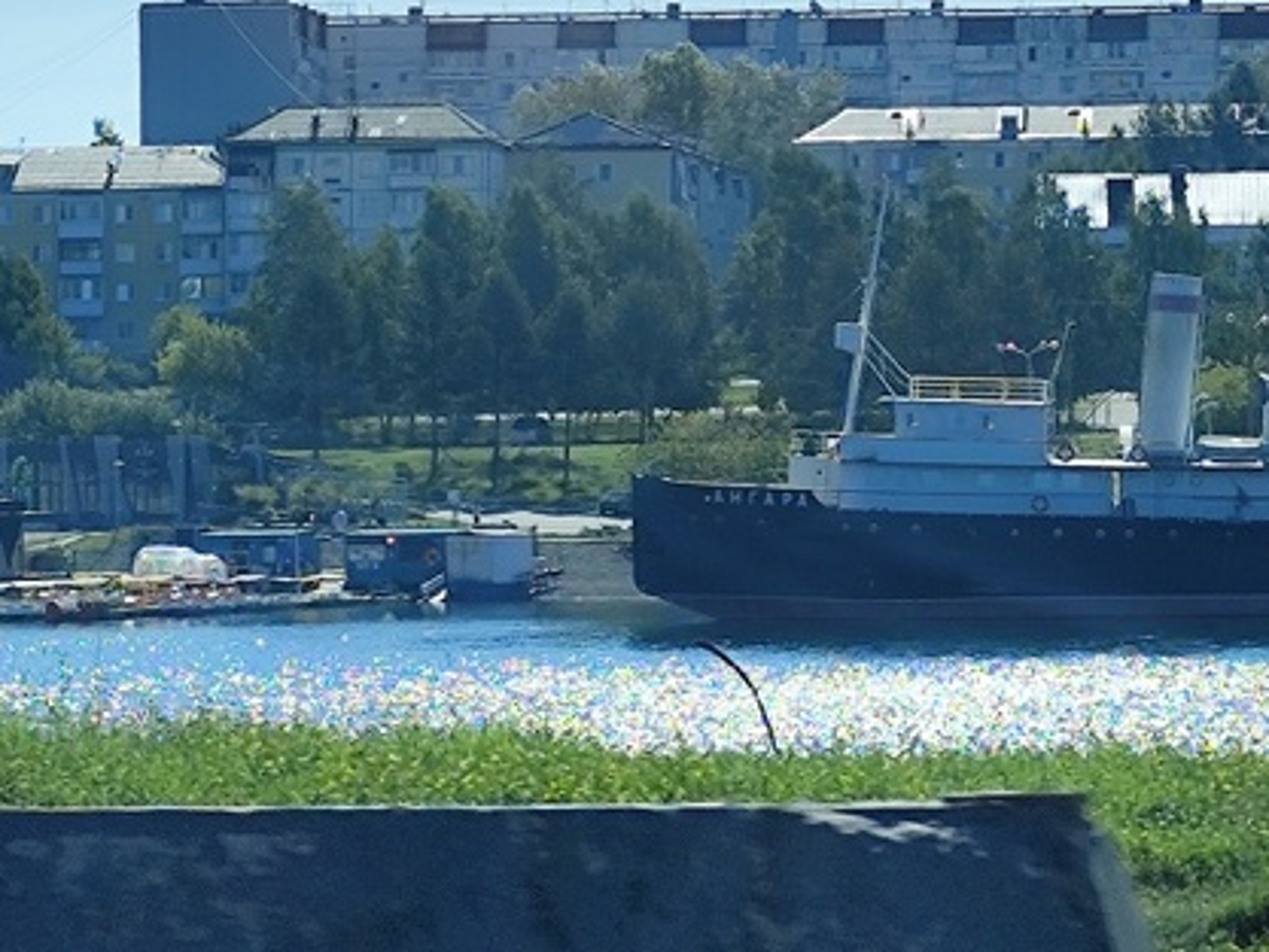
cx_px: 1153
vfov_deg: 7.3
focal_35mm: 203
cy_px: 490
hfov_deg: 9.7
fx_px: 7444
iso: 50
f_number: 1.65
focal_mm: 6.19
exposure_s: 1/1623
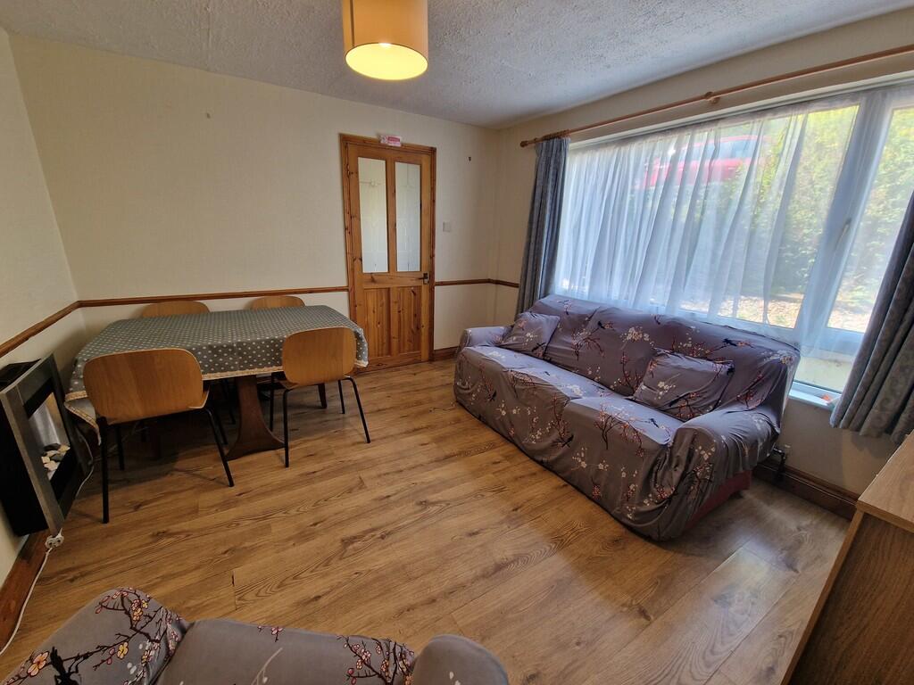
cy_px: 342
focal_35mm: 13
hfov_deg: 106.2
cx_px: 457
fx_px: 343
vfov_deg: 89.9
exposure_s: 1/50
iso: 64
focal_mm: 2.2
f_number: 2.2
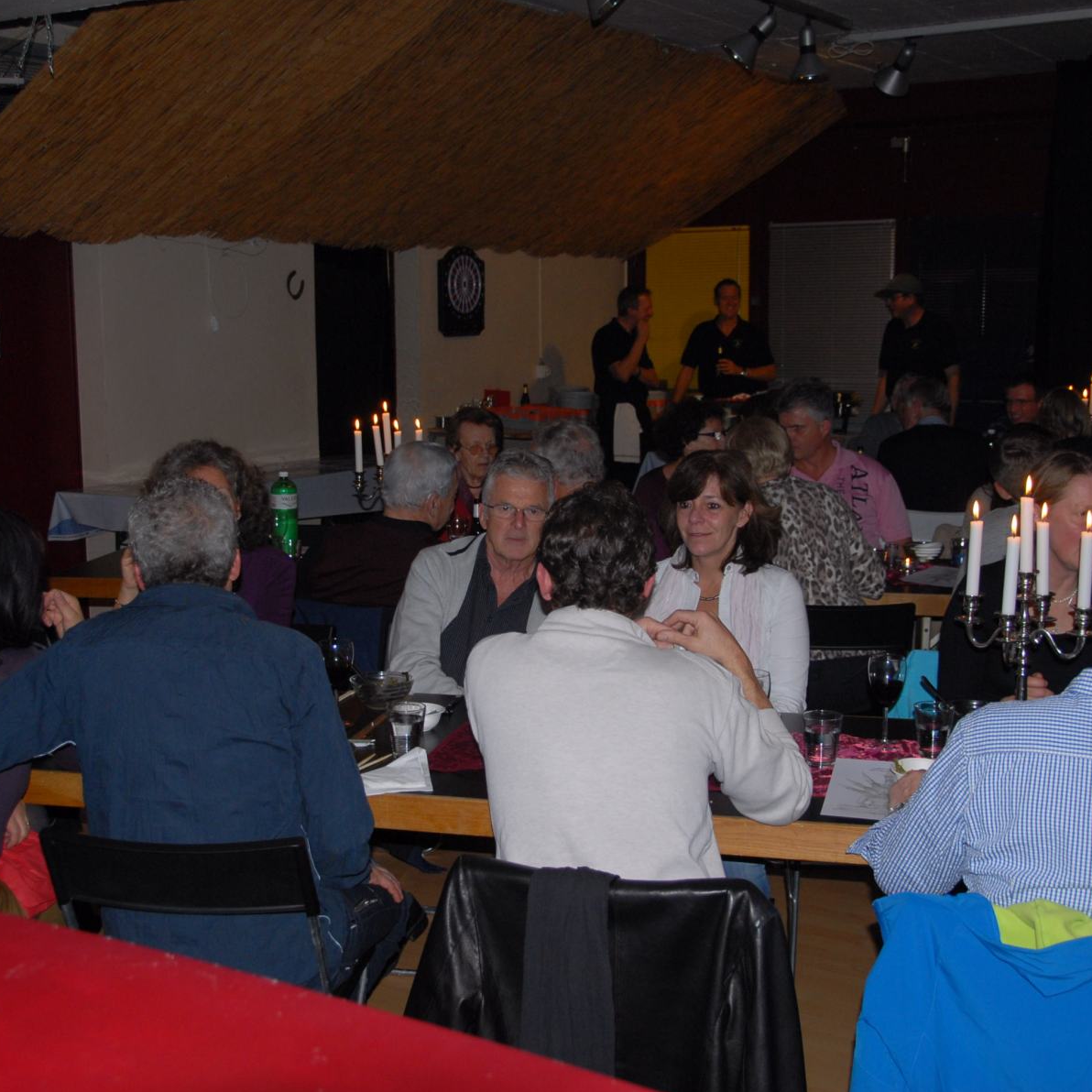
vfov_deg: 36.8
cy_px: 546
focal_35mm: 46
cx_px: 499
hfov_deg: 36.8
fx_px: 1642
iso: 320
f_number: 3.8
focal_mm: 24
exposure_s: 1/60
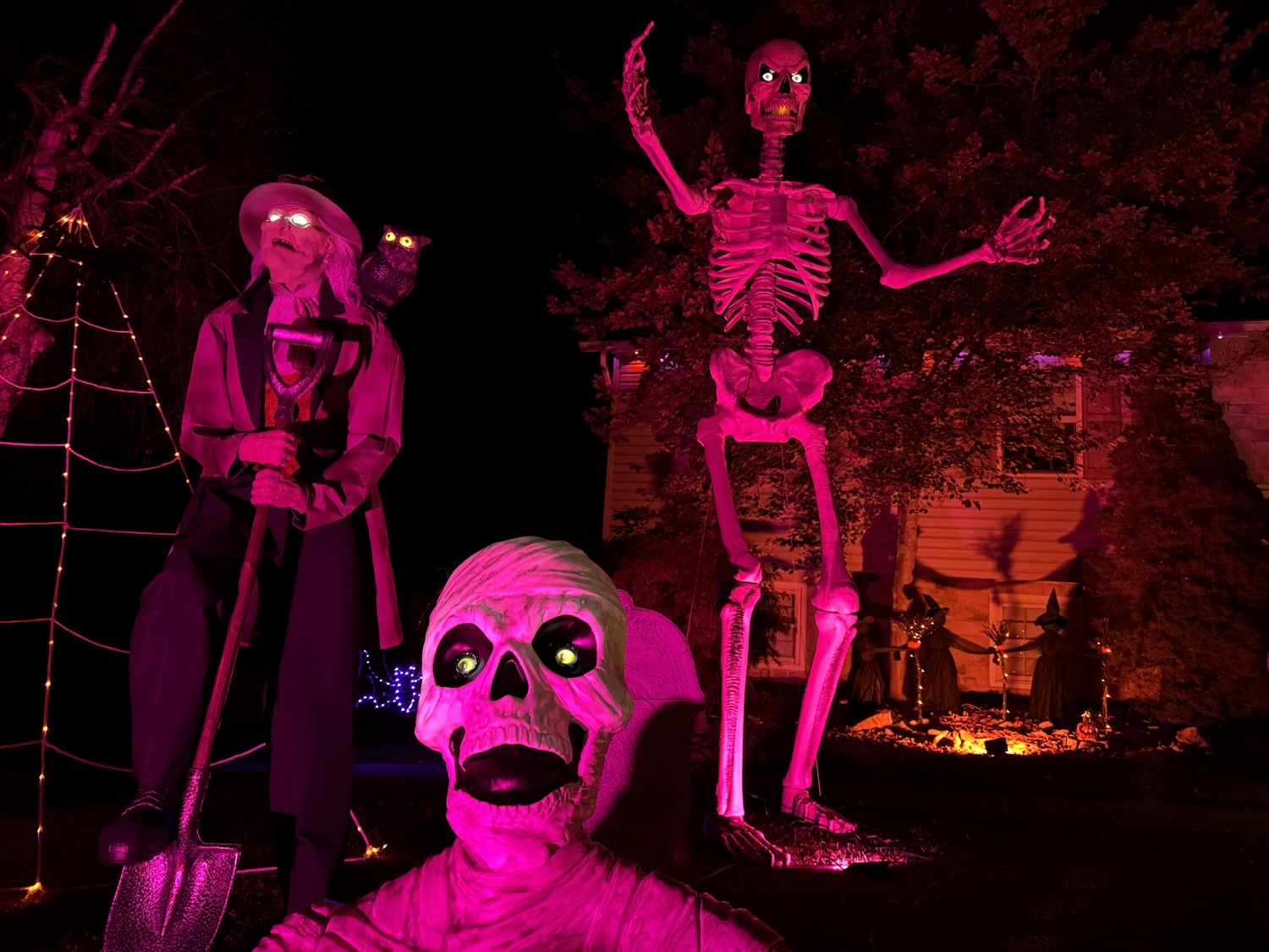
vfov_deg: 56.8
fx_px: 880
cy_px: 476
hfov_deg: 71.6
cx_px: 634
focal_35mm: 24
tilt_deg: +8.7
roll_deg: -3.1
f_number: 1.78
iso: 1600
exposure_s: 1/29
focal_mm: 6.76
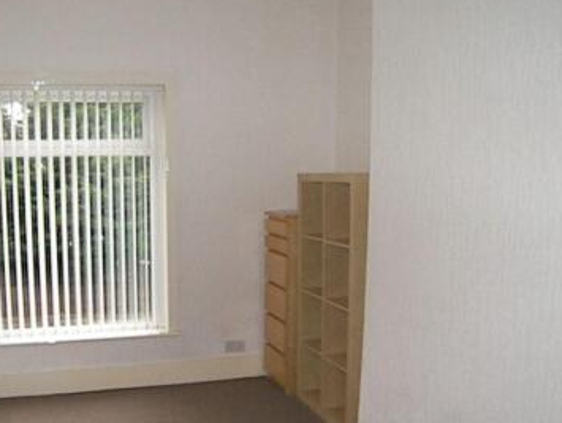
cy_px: 275
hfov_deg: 45.1
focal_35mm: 41
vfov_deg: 34.9
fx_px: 666
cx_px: 188
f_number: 2.8
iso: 400
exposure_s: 1/80
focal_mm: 5.3
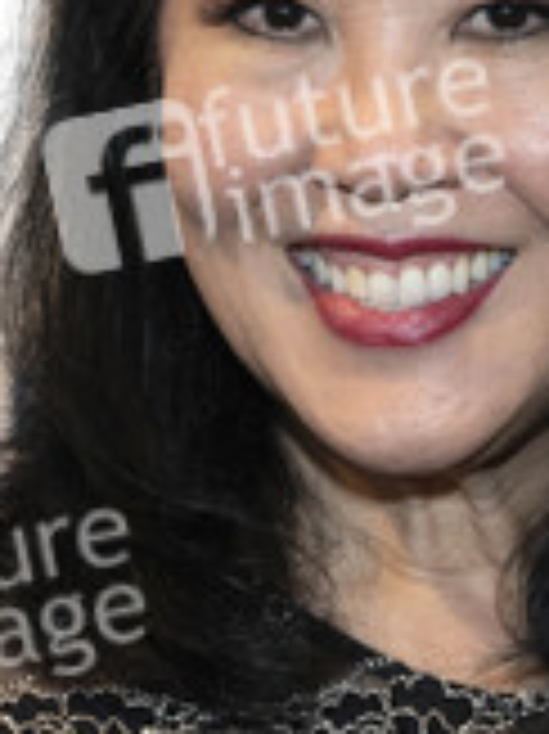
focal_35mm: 283
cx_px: 405
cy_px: 392
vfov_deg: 7.0
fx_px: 5992
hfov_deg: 5.2
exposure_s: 1/200
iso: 800
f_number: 5.6
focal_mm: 120
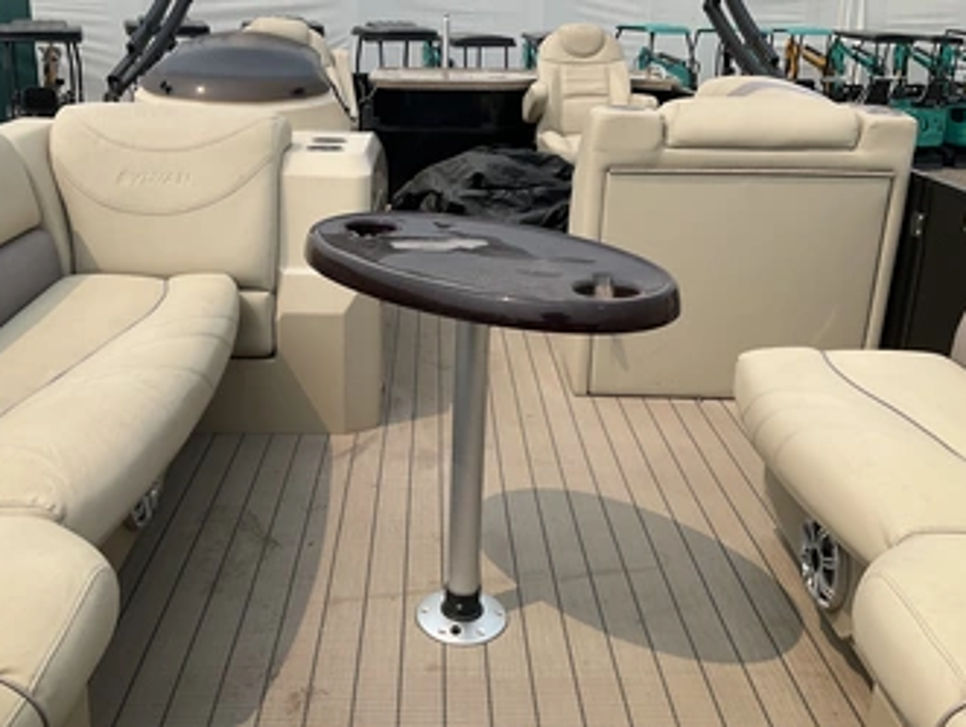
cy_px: 321
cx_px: 423
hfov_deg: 52.4
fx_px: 978
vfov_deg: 40.7
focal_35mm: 35
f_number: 1.8
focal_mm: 3
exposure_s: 1/2538
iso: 25
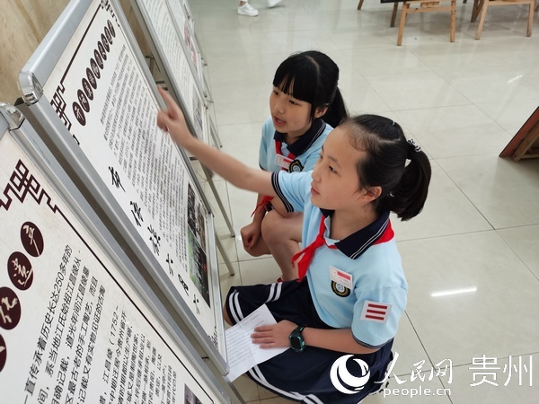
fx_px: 420
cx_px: 270
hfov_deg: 65.3
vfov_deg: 51.4
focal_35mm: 27
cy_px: 202
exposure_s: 1/50
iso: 250
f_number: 1.8
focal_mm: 5.58
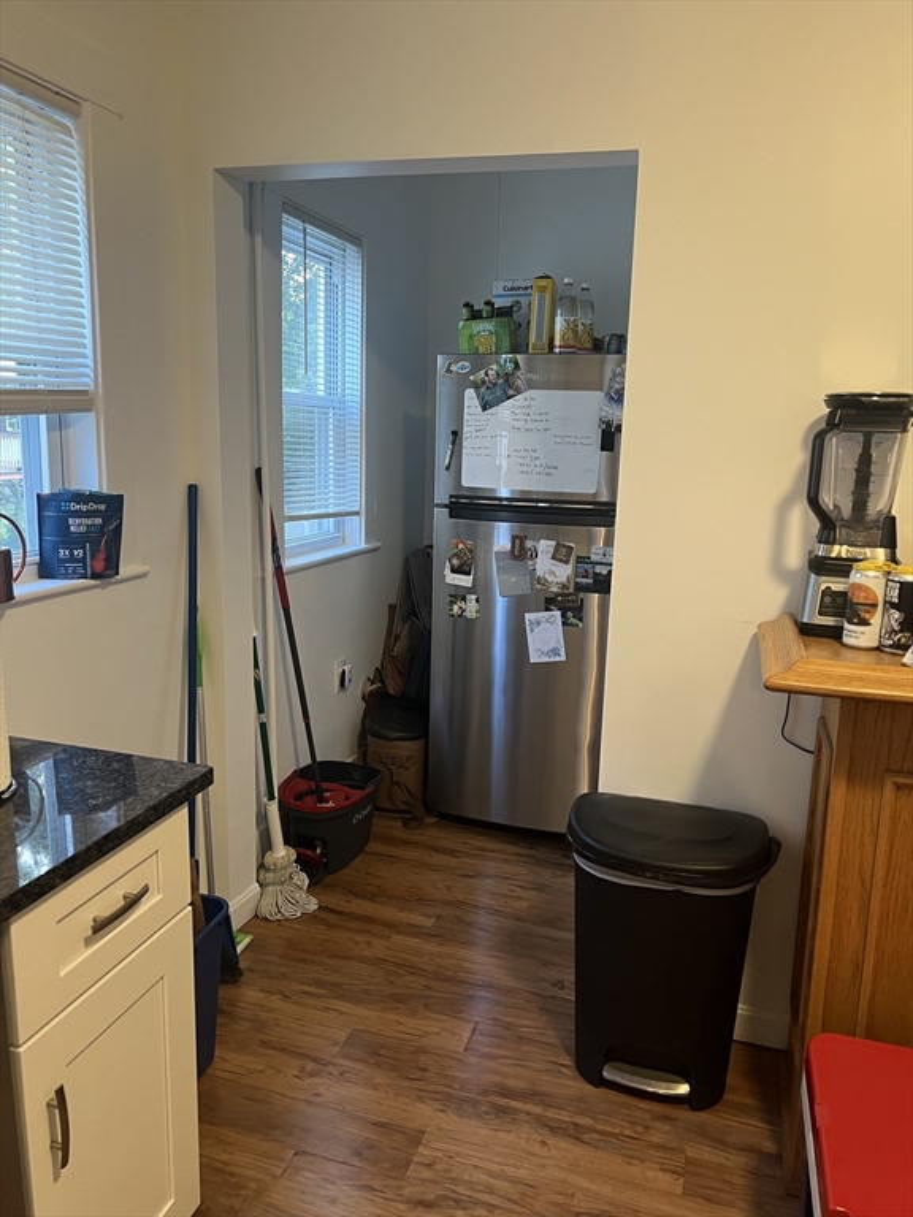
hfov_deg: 53.1
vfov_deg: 67.3
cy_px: 608
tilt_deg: -11.3
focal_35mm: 26
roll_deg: -2.9
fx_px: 914
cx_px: 456
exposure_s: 1/60
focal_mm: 5.7
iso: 160
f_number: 1.5
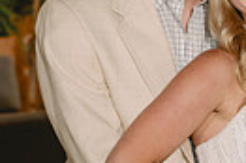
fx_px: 1904
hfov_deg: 7.2
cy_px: 124
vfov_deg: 4.9
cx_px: 424
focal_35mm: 279
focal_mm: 63
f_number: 4
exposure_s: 1/50
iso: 1600
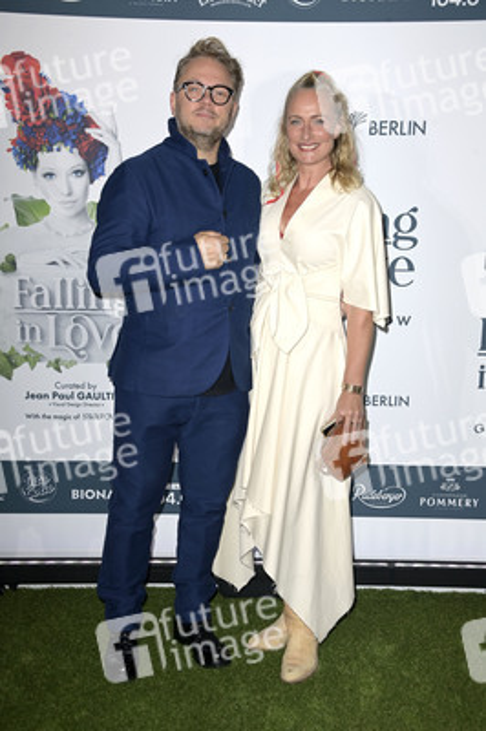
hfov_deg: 28.0
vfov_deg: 41.1
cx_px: 243
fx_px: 974
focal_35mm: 48
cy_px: 366
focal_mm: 48
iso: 640
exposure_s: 1/250
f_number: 6.3
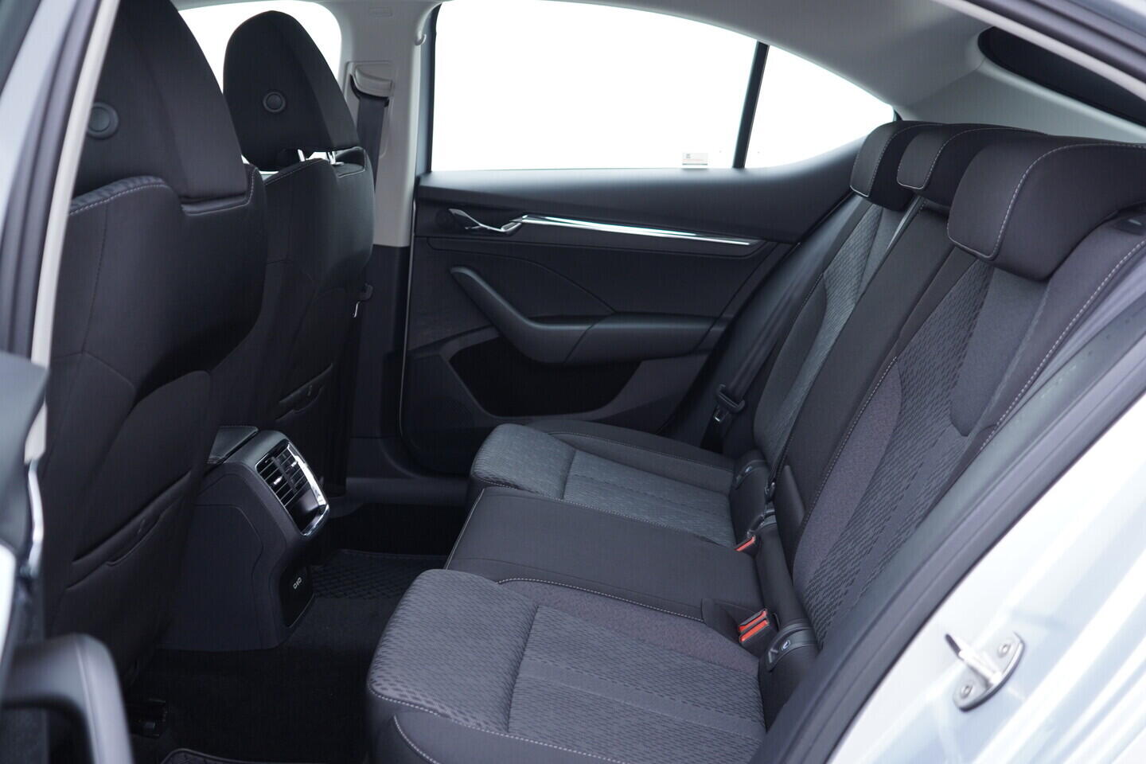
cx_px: 573
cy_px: 382
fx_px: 1146
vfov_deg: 36.9
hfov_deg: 53.1
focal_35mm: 36
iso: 250
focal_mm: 24
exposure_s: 1/40
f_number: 2.8
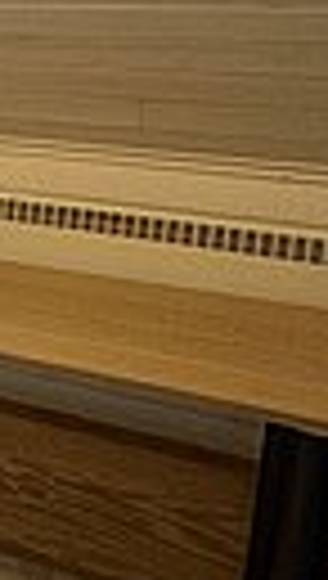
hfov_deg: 9.5
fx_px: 970
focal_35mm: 63
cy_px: 99
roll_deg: +2.7
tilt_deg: -8.0
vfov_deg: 32.2
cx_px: -833
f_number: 2.2
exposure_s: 1/100
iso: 160
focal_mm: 2.22
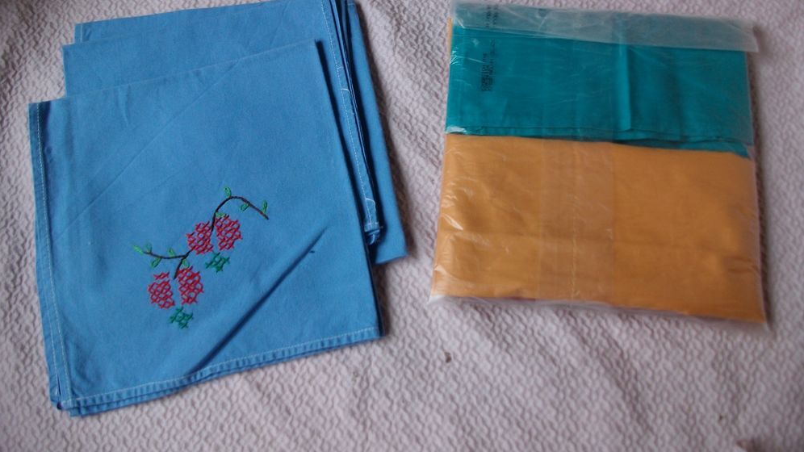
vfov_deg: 33.6
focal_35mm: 35
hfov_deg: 56.6
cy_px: 186
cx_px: 402
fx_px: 746
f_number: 2.9
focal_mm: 5.7
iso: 80
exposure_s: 1/64.1
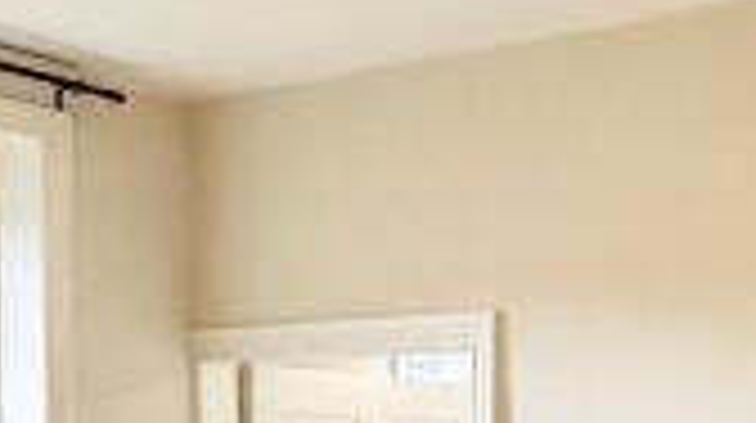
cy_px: 765
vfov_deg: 11.9
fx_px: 1862
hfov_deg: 22.9
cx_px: 279
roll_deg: +0.8
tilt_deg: -6.6
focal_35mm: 93
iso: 200
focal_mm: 2.22
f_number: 2.2
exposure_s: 1/100
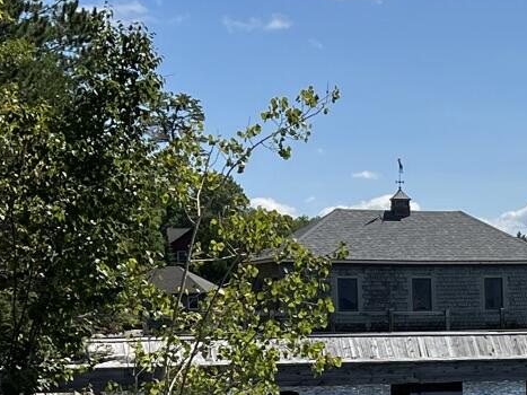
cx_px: 732
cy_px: 441
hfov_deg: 16.1
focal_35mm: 114
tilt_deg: -5.9
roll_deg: +0.5
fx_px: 1735
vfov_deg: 12.7
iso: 50
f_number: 1.5
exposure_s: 1/6211
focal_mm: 5.7
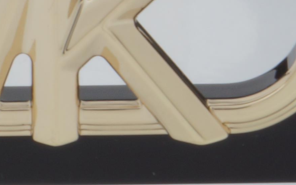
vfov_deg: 2.5
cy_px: -174
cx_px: -290
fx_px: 4178
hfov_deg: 4.0
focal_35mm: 518
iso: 100
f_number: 29
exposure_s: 1/4
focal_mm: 50
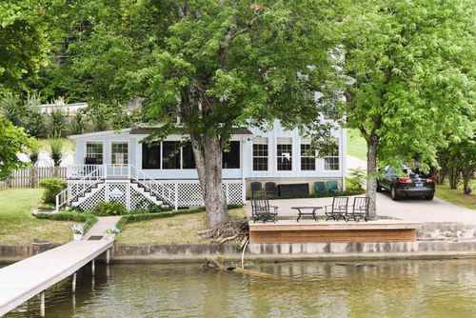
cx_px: 238
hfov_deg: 43.6
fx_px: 595
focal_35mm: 45
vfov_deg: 29.9
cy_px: 159
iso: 400
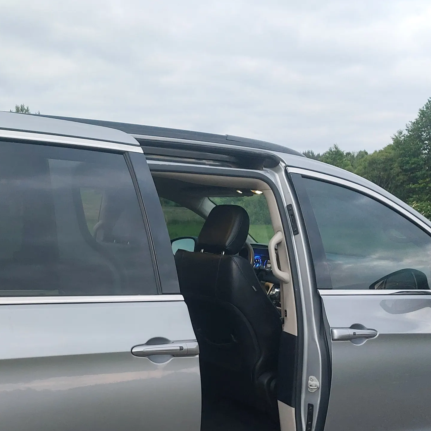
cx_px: 116
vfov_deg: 33.6
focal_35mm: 49
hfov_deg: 34.1
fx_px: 690
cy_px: 348
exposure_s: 1/50
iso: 400
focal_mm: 5.23
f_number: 1.8
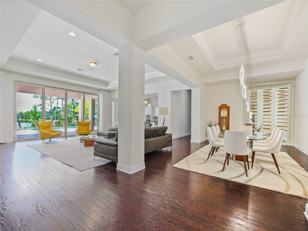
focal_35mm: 14
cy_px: 116
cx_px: 154
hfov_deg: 102.1
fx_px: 125
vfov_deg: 85.7
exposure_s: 1/60
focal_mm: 7
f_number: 4
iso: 1250
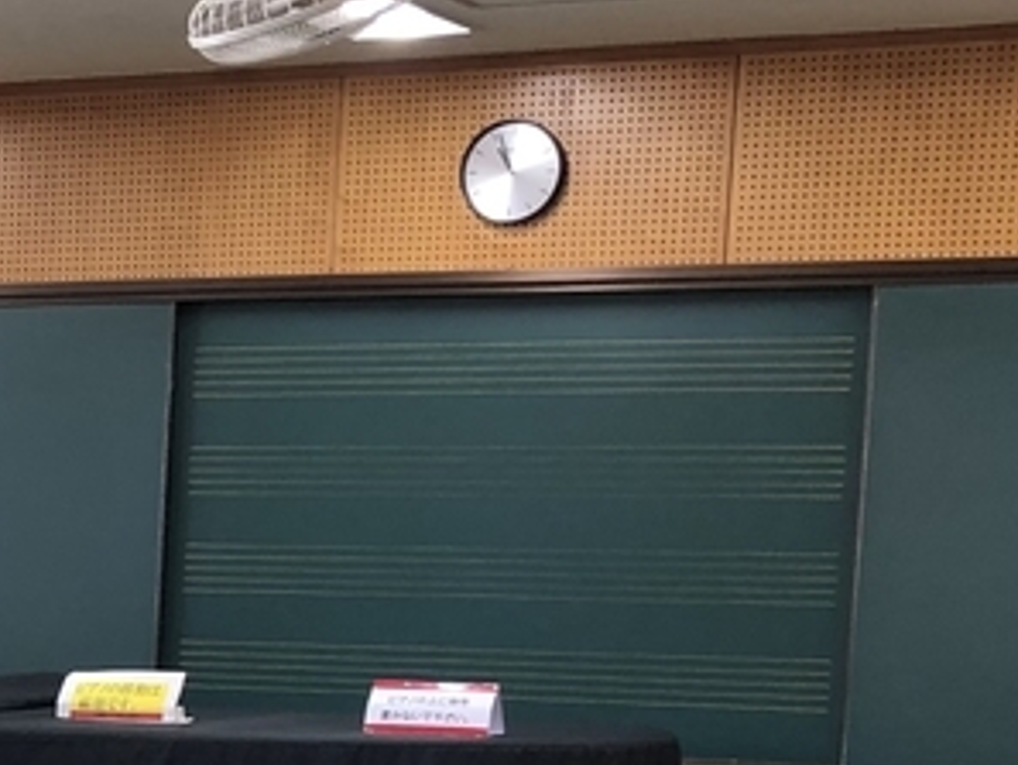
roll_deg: -0.8
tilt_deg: -7.3
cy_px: 1036
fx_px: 3324
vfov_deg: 12.6
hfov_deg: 16.1
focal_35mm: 113
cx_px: -446
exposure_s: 1/33
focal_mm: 3.99
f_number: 1.8
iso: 20
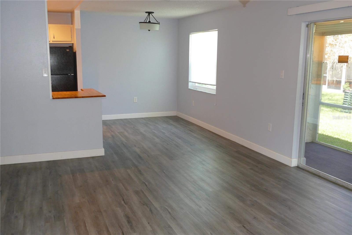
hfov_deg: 54.4
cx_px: 176
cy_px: 118
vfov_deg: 37.8
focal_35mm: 35
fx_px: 342
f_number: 3.1
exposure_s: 1/80
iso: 800
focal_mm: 12.64
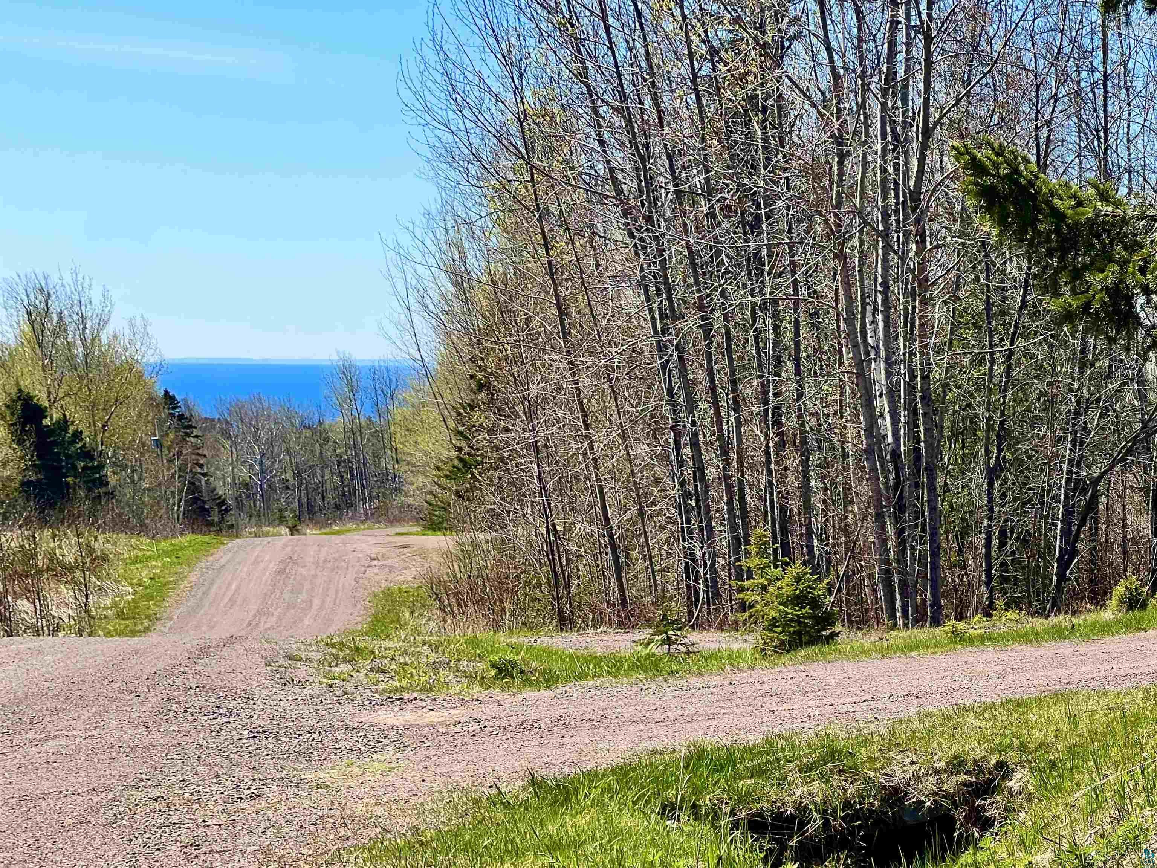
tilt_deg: -2.3
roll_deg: -2.2
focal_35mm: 77
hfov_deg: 25.3
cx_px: 578
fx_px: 2574
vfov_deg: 19.1
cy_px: 434
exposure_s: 1/649
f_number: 2.8
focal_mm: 9
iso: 32
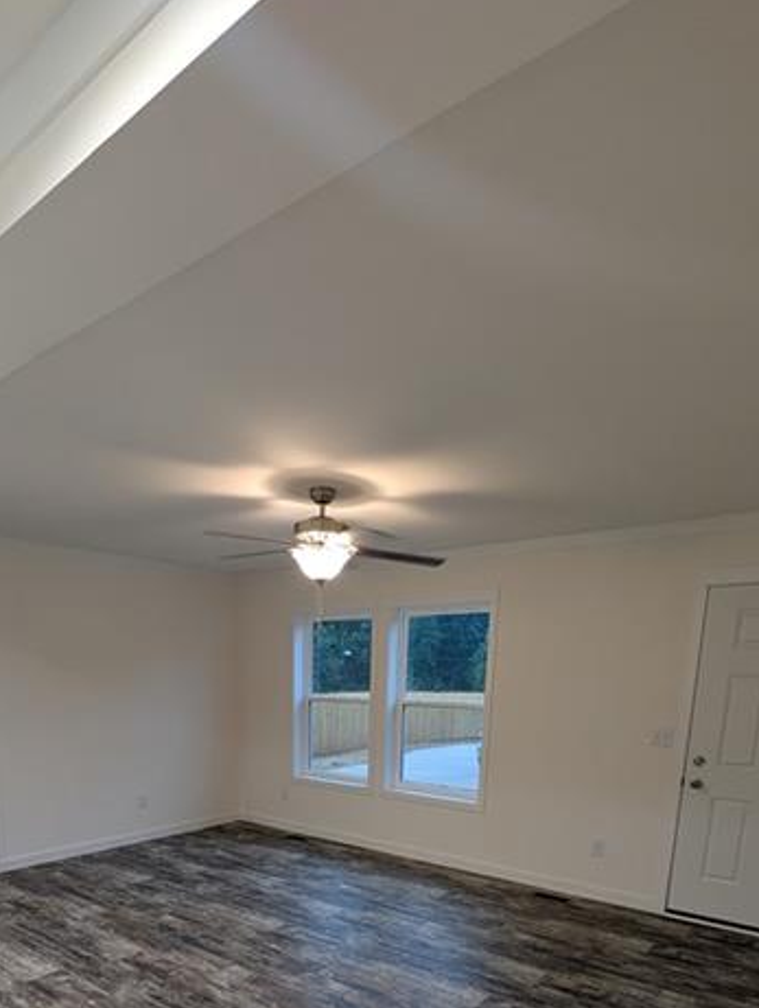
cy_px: 818
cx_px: 346
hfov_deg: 66.0
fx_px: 583
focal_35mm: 20
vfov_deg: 72.6
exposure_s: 1/60
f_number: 1.7
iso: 206
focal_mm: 2.02
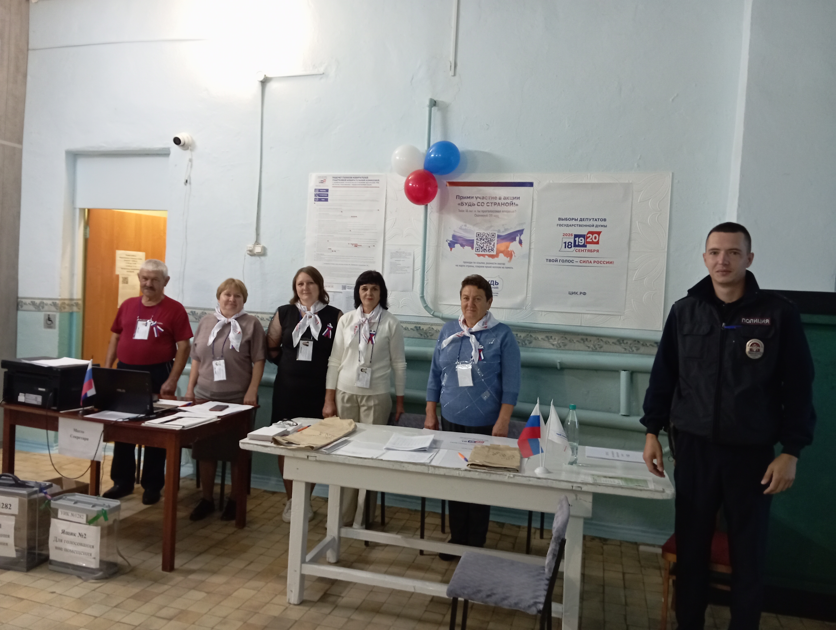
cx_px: 418
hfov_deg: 63.4
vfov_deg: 49.9
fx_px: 677
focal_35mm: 28
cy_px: 315
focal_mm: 4.22
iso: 853
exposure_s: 1/25
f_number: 1.8
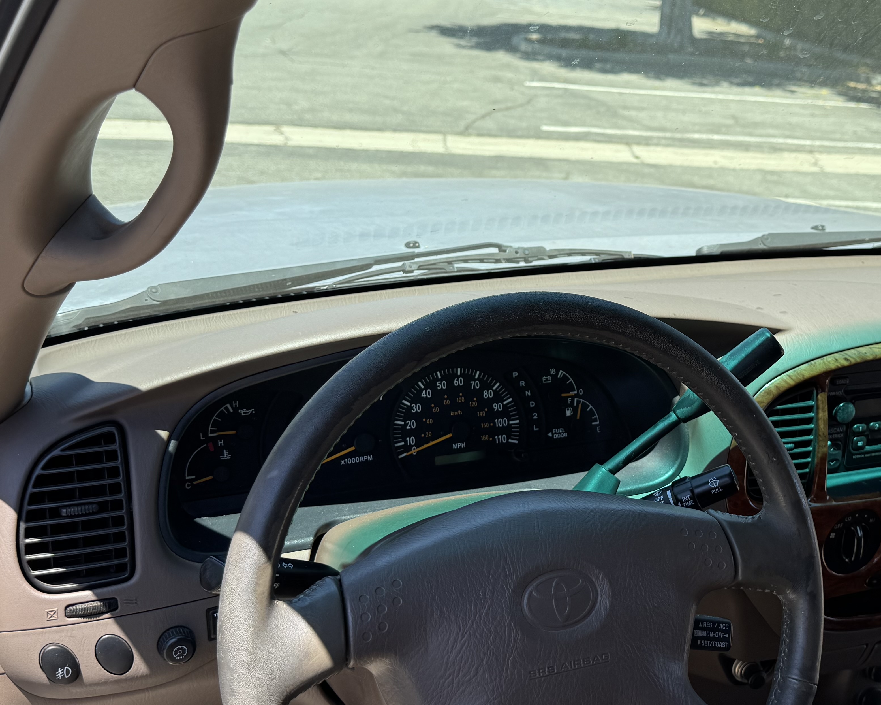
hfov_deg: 42.0
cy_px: 326
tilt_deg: -19.8
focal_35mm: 43
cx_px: 623
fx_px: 1121
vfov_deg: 34.9
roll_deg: -4.4
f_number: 1.78
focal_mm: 6.76
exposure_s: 1/1395
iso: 80
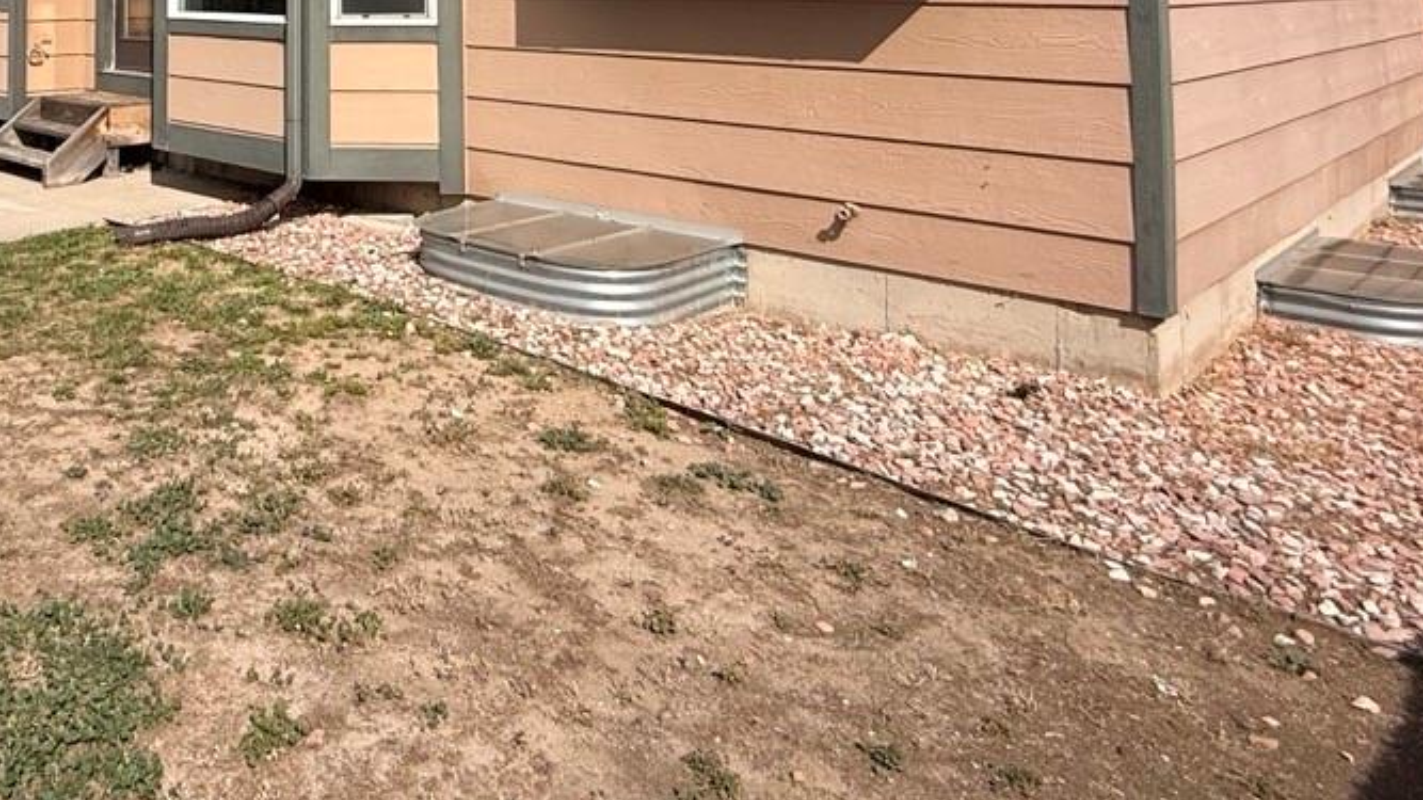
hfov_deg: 56.5
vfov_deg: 32.4
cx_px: 282
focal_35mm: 32
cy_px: -77
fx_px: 1207
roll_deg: +1.0
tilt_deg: +2.8
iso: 50
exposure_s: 1/3125
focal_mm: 2.22
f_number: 2.2
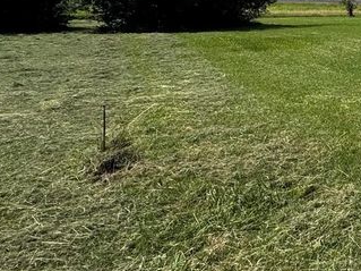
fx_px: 469
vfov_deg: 29.4
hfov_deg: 32.2
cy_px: -17
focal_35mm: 45
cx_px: 465
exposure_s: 1/2674
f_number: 2.2
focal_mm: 2.22
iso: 50
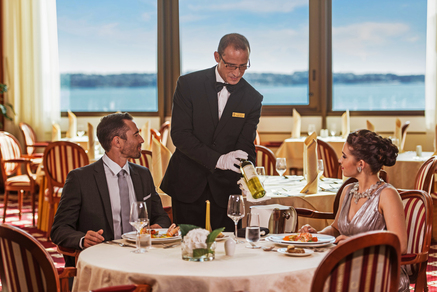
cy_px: 146
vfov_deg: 14.4
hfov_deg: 21.5
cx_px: 218
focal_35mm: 95
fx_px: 1154
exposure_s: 1/500
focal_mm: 95
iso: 200
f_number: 2.8
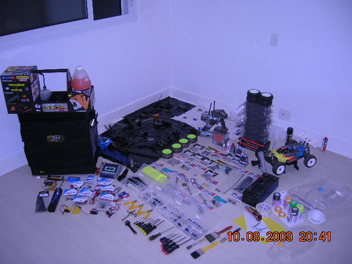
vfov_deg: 41.8
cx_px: 176
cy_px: 132
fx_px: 346
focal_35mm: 34
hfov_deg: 54.0
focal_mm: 5.7
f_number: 2.9
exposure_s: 1/60.1
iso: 65
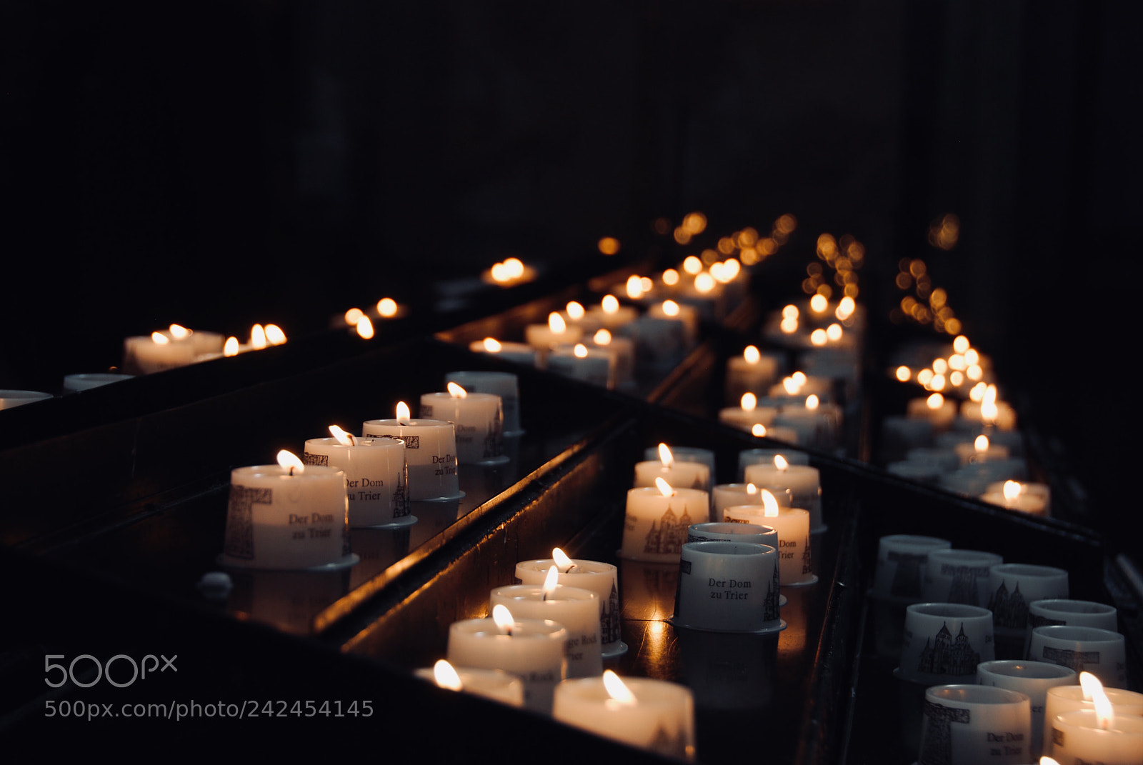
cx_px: 572
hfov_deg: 26.0
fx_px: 2479
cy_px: 382
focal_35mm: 78
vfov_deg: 17.5
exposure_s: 1/40
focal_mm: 52
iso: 200
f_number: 4.8
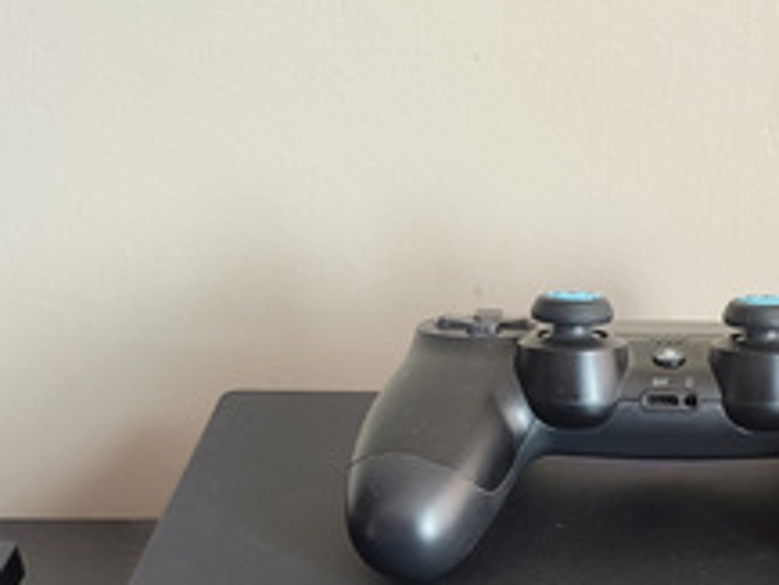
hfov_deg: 27.3
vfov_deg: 20.0
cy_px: 711
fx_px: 1554
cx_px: 686
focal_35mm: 69
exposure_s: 1/33
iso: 396
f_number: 1.9
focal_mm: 6.04
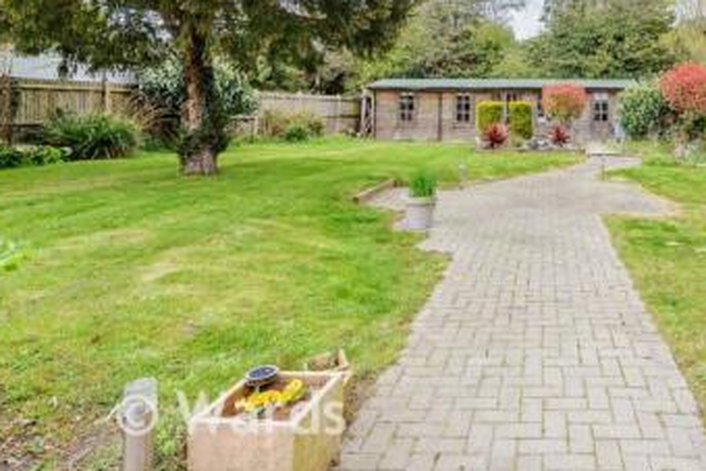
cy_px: 103
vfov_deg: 45.8
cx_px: 558
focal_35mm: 27
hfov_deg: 62.1
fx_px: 530
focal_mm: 14
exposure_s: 1/200
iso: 400
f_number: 8
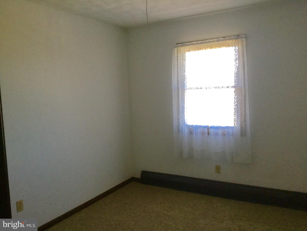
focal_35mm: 31
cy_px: 116
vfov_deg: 45.4
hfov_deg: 58.4
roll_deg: +2.8
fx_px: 275
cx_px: 154
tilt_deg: -6.4
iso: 50
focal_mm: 3.3
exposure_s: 1/30
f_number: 2.4
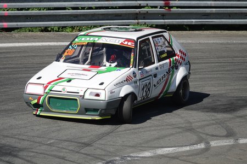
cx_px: 124
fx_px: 2264
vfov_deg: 4.2
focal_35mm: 330
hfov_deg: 6.2
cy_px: 82
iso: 100
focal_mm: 120.91
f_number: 5
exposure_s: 1/800
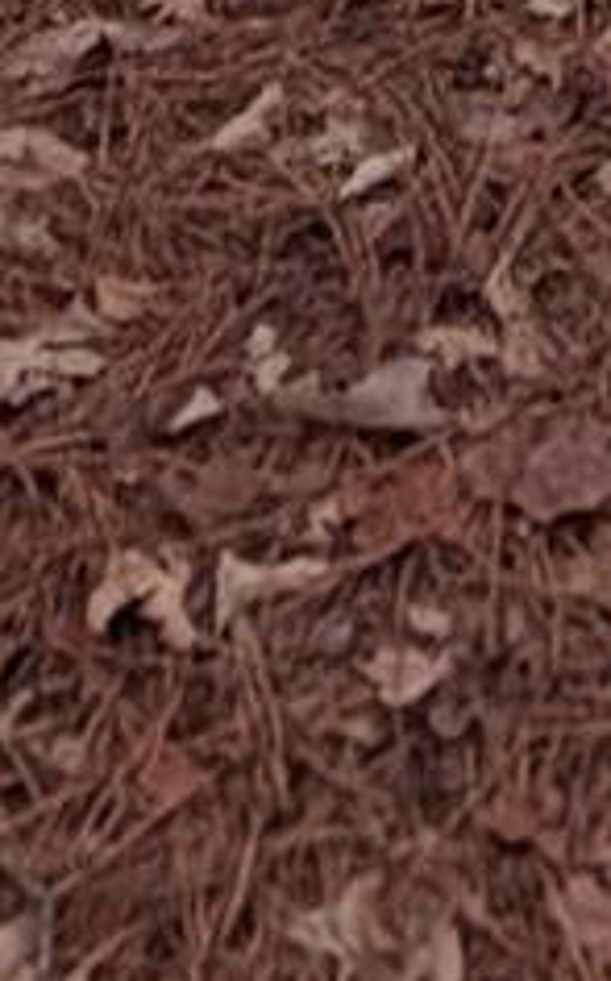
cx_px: 77
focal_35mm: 162
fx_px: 4327
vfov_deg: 10.5
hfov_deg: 8.1
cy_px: -1636
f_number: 1.68
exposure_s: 1/78.7
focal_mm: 6.9
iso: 588
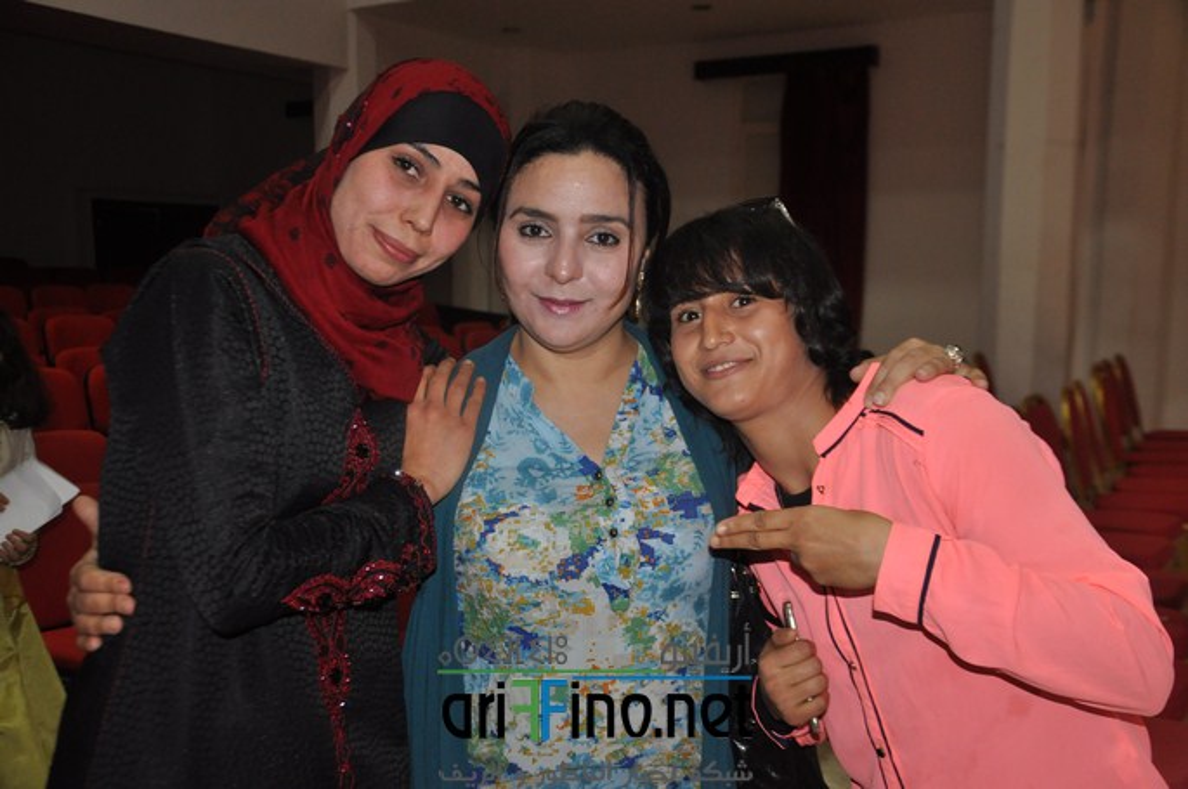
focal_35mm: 36
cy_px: 394
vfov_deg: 36.8
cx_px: 594
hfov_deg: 53.2
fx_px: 1187
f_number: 3.8
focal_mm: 24
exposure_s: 1/60
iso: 800
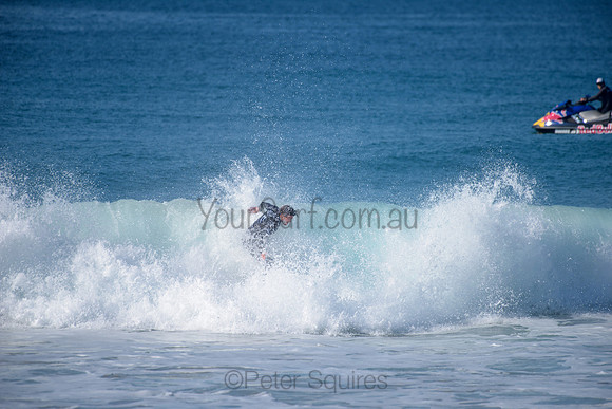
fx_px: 8502
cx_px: 306
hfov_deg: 4.1
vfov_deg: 2.8
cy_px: 204
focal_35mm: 500
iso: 200
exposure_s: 1/2000
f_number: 5.6
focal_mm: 500
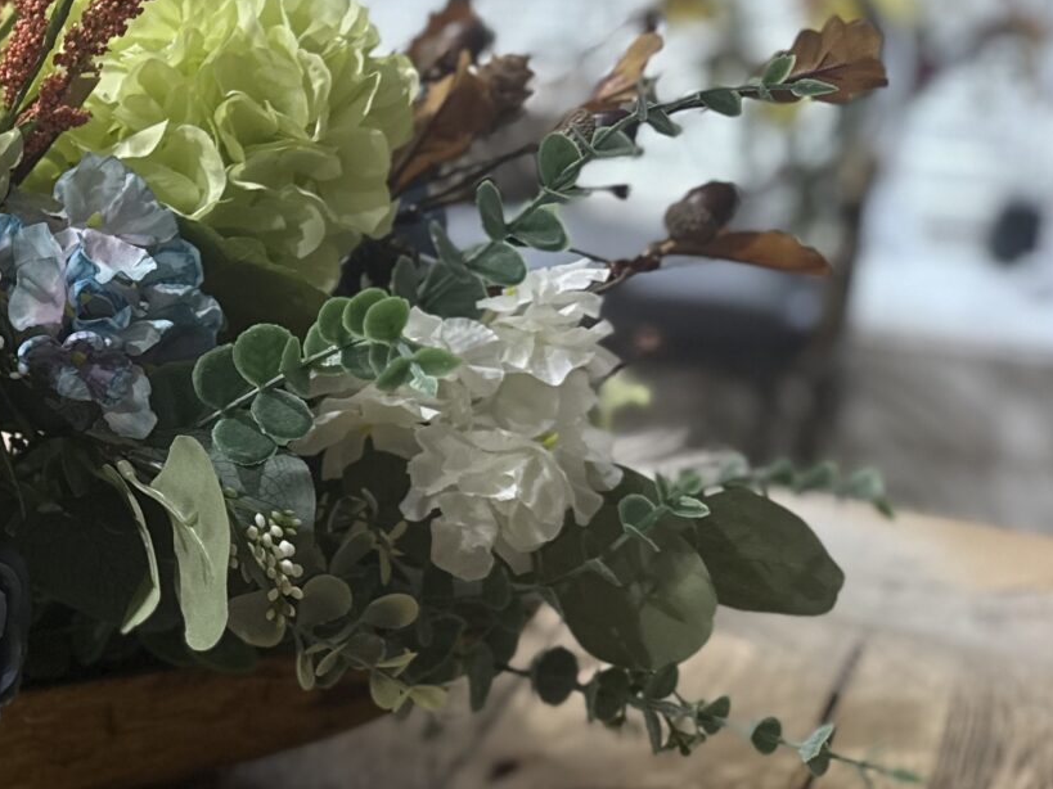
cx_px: -217
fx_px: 1825
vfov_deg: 24.3
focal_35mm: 60
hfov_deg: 28.1
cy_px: 522
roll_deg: +2.6
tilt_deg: -21.0
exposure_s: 1/60
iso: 250
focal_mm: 6.76
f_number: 1.78
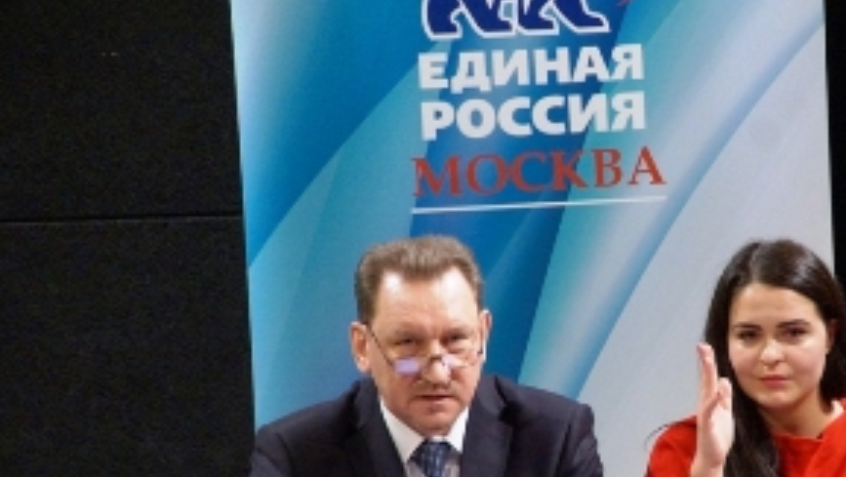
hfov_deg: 6.3
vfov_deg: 3.6
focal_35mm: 341
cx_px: 650
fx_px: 7654
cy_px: 329
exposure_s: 1/40
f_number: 6.3
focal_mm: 140
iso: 2000
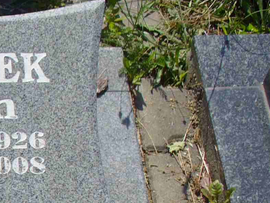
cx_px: -142
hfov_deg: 15.1
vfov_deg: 12.0
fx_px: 936
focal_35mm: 120
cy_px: 255
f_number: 5.6
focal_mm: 6.1
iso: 80
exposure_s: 1/400
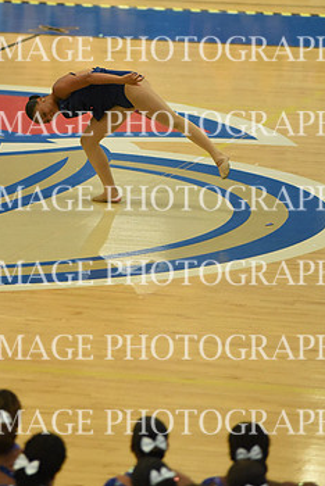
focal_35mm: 331
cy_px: 86
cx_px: 95
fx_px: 4473
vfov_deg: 6.2
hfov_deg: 4.2
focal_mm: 200
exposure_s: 1/1000
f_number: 2.8
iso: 8000
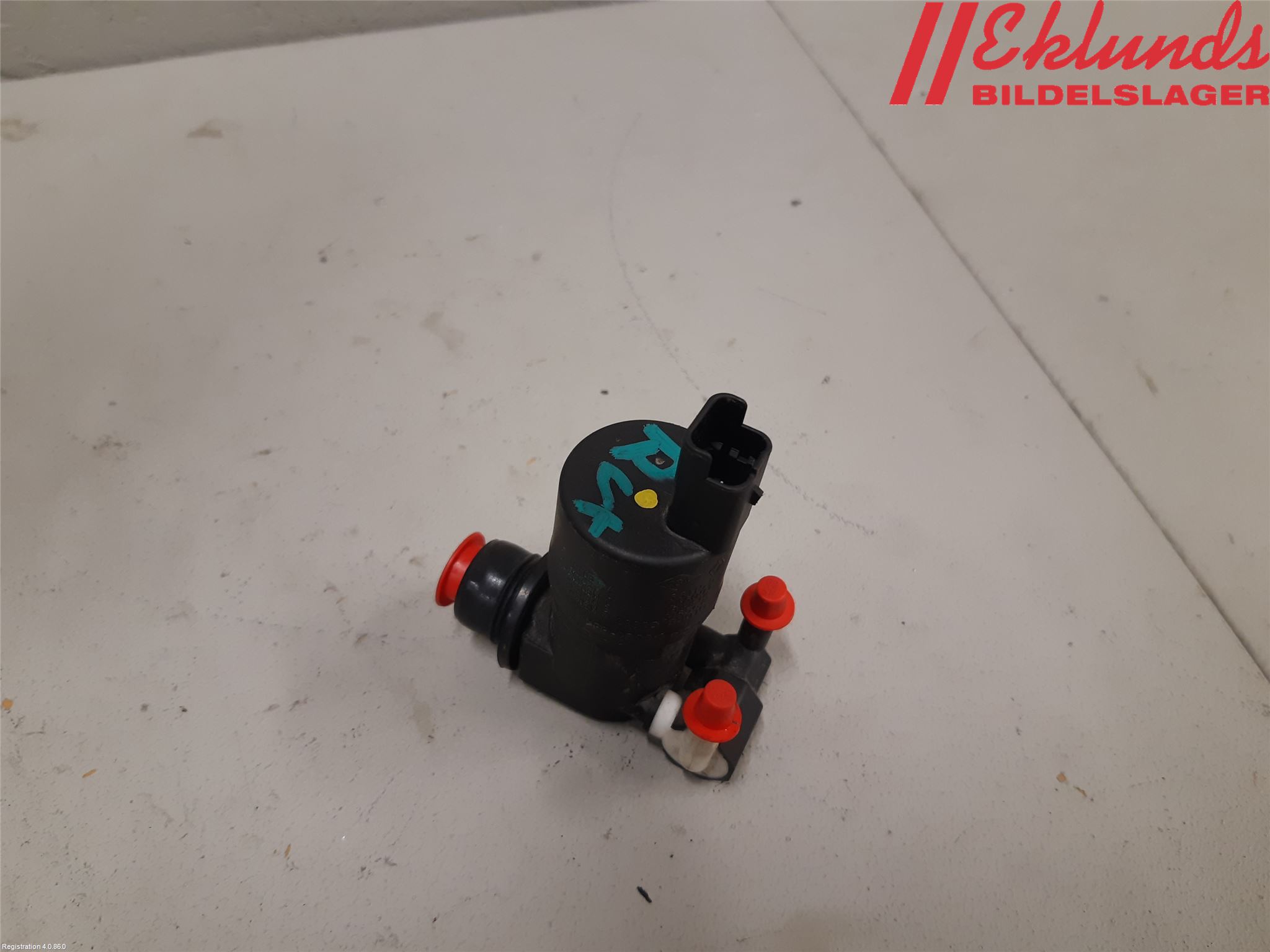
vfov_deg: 53.1
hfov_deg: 67.3
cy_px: 476
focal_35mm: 26
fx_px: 954
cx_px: 635
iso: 100
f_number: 1.7
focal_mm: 3.93
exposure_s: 1/50
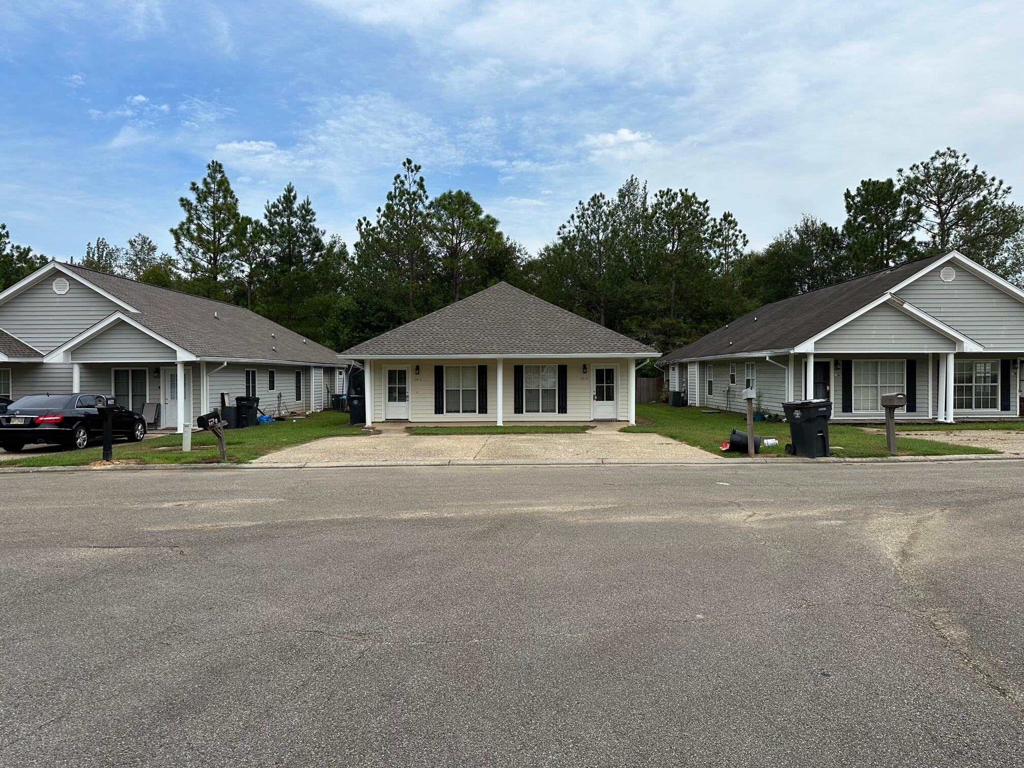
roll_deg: -0.1
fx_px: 710
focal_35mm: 24
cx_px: 512
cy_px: 384
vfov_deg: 56.8
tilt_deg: -1.2
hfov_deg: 71.6
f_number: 1.78
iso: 80
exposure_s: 1/4016
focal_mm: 6.86
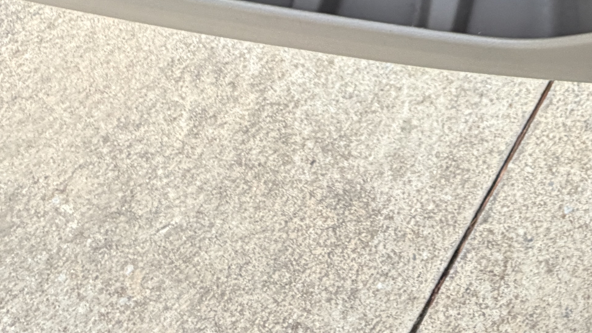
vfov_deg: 20.3
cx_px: 621
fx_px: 706
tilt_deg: -58.2
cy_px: -240
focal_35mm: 45
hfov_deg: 39.0
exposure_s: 1/121
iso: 200
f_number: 2.2
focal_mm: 2.22
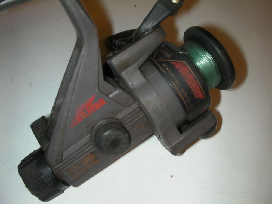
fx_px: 299
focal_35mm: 38
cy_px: 102
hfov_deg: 49.0
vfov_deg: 37.7
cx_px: 136
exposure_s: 1/30
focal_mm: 6.3
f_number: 5.6
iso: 200
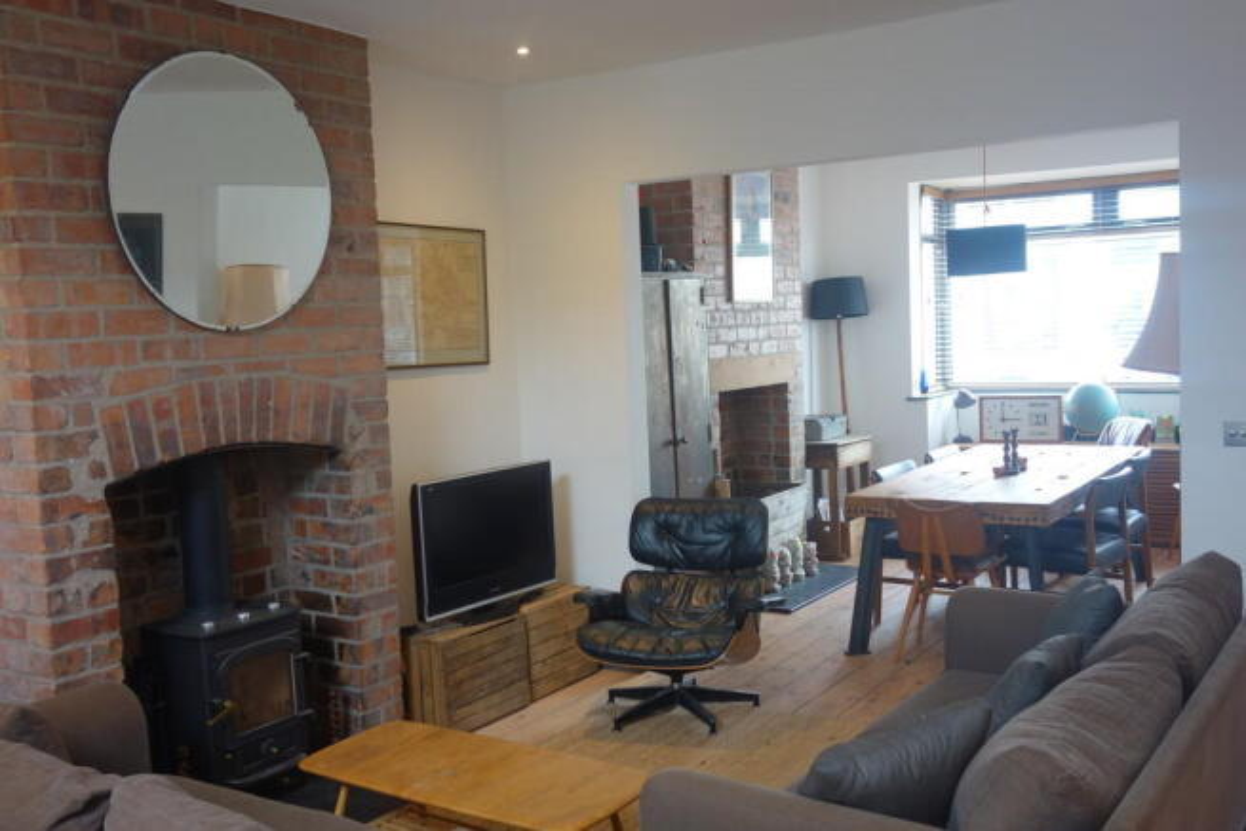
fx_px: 1212
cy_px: 416
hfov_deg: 54.4
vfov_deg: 37.9
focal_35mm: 35
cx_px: 623
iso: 160
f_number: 2.8
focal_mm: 12.94
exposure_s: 1/40
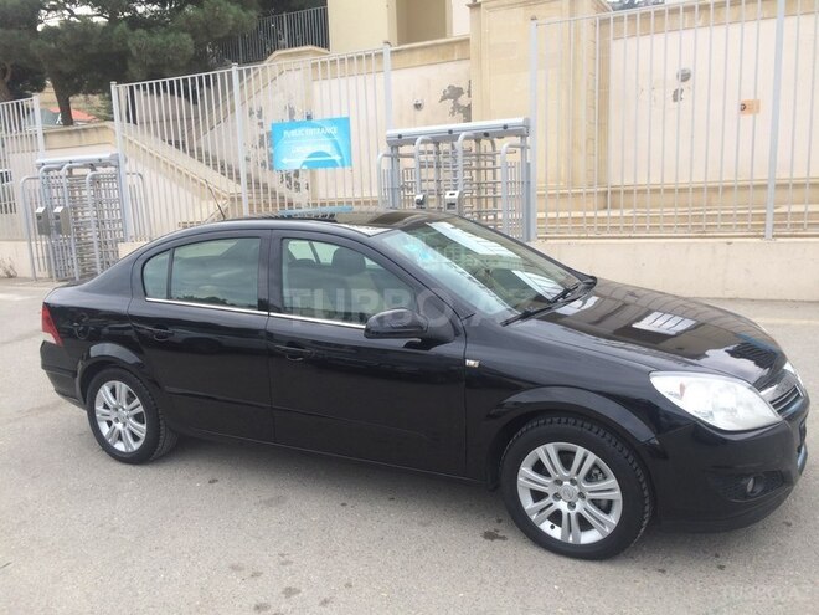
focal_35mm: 29
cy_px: 308
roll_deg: +0.3
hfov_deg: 61.7
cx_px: 410
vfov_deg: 48.2
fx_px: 686
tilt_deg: -10.7
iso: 32
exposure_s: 1/175
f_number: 2.2
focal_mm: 4.15
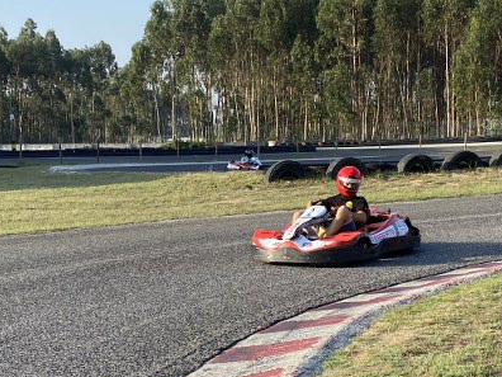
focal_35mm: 70
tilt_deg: -7.5
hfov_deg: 27.8
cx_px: 224
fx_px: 1015
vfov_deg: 21.0
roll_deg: +2.4
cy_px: 244
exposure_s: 1/1193
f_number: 1.8
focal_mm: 4.25
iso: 32
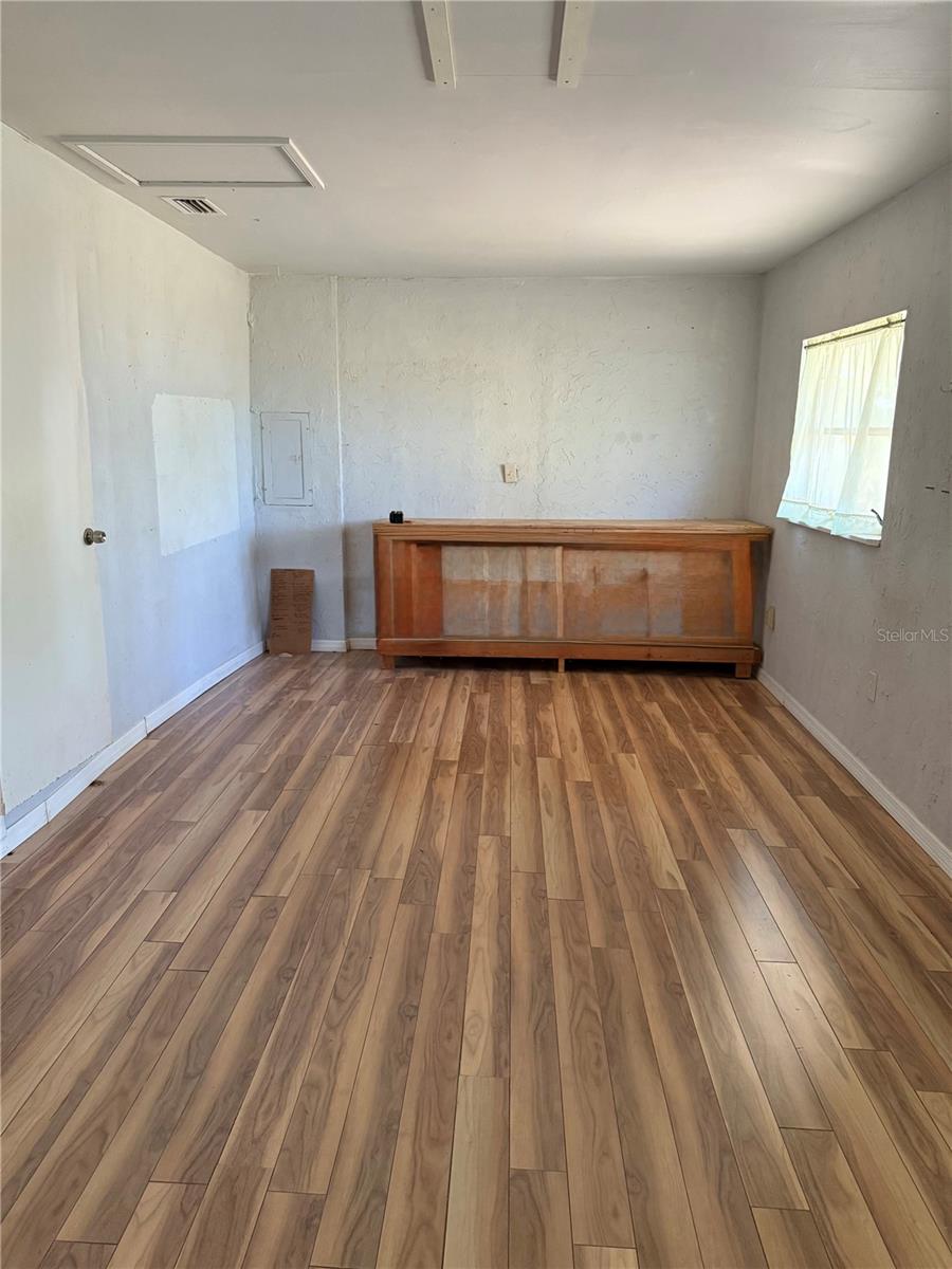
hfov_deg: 56.8
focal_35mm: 24
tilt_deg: -14.0
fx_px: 880
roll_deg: -1.9
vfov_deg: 71.6
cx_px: 476
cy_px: 634
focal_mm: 6.76
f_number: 1.78
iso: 500
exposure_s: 1/60
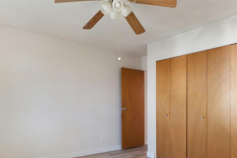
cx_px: 133
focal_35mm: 30
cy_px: 109
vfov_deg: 42.9
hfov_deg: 61.7
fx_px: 198
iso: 100
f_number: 8
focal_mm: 16
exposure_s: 2
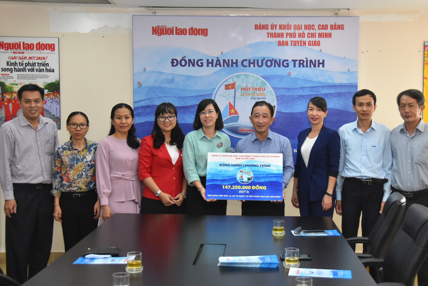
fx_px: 517
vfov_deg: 30.8
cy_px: 143
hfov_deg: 45.0
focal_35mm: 44
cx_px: 214
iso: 1600
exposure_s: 1/200
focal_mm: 29
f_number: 4
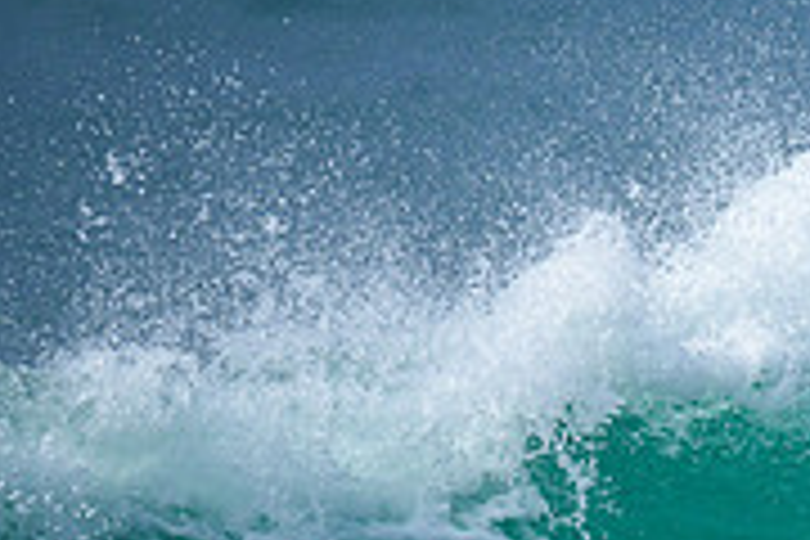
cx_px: 1228
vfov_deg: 0.5
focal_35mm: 2584
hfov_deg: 0.8
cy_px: 655
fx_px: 58135
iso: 220
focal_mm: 800
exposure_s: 1/2000
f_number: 6.3
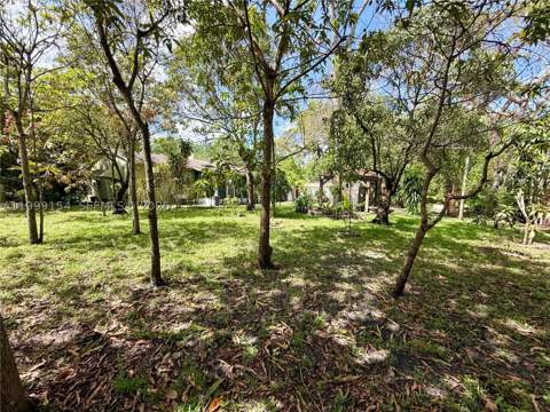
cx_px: 275
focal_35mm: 14
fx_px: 222
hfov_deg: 102.1
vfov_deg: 85.7
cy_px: 206
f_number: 2.2
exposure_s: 1/502
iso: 50
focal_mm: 2.22
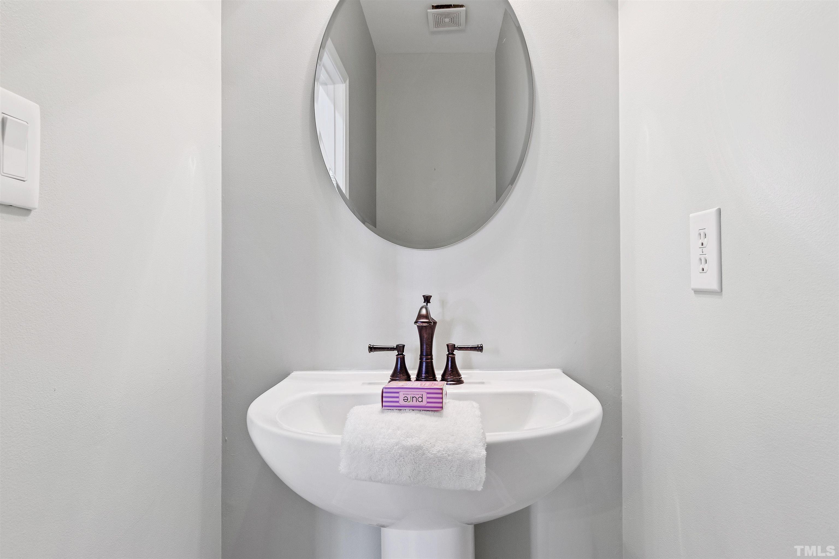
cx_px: 420
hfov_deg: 85.4
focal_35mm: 20
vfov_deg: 63.2
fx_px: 454
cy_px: 280
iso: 100
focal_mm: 13
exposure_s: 1/1.25
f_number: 8
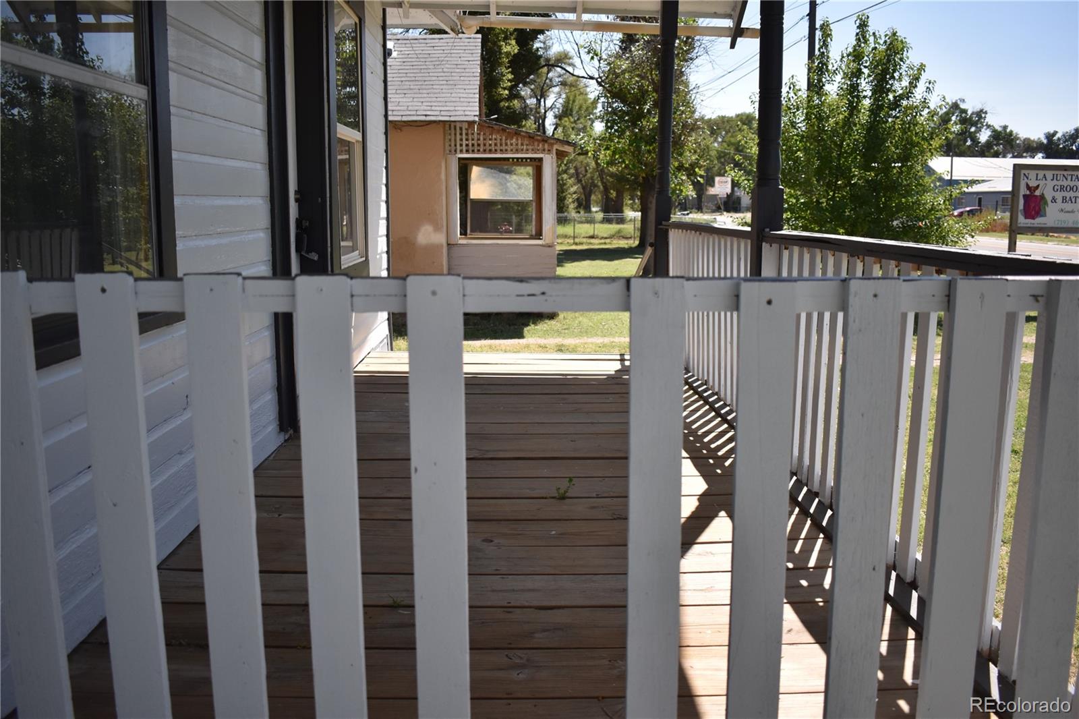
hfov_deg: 59.5
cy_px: 360
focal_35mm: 32
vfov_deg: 41.7
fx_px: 944
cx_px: 540
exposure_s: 1/3200
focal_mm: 21
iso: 450
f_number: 3.8
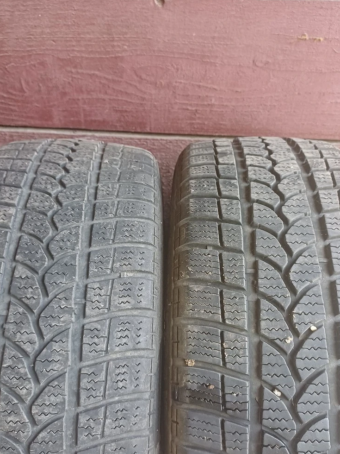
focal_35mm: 34
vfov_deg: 53.9
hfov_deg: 41.8
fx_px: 445
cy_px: 245
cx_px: 173
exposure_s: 1/50
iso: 250
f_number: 1.8
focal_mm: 4.65
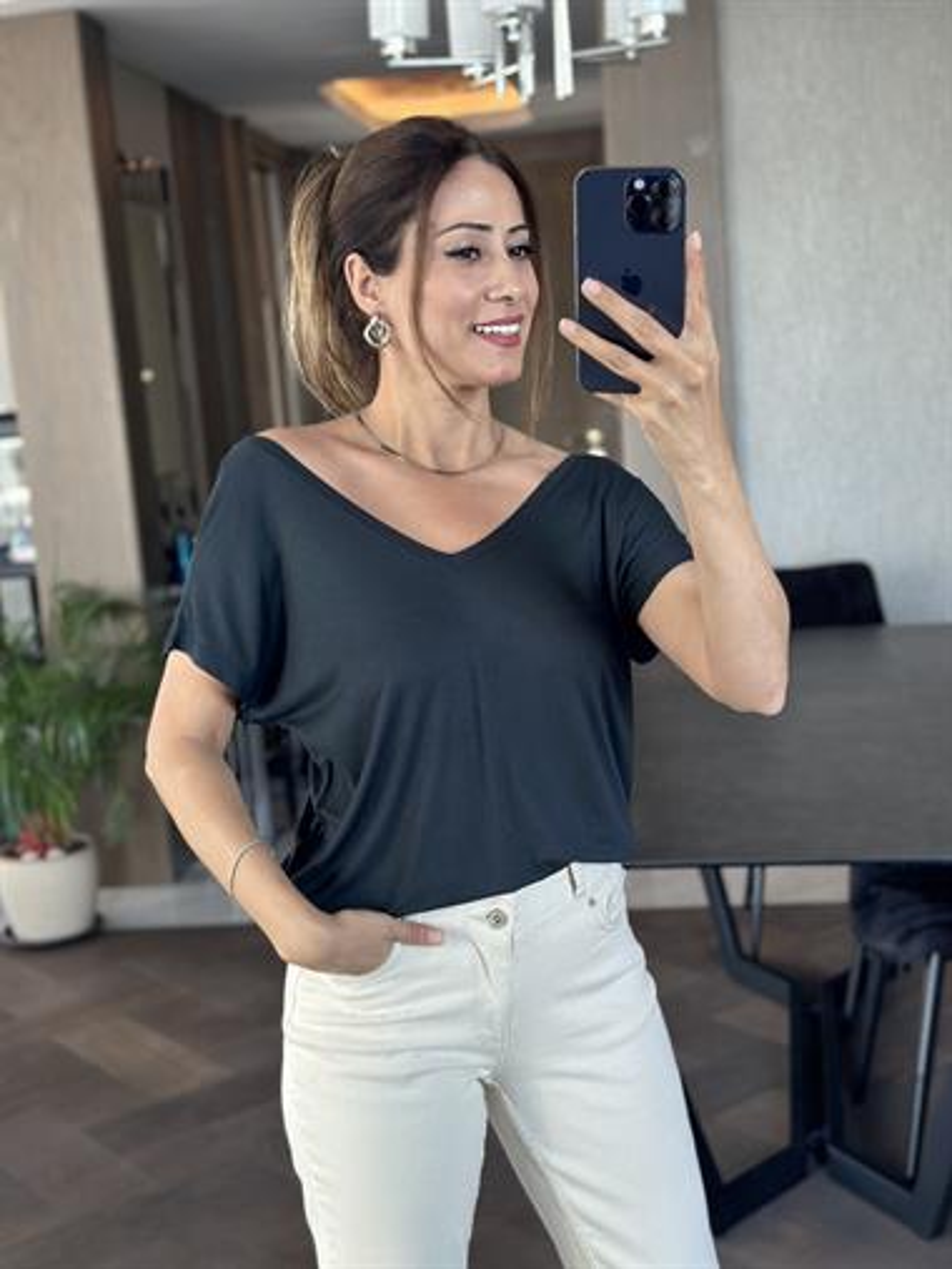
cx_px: 476
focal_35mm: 48
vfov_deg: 39.6
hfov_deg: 30.3
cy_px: 634
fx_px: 1759
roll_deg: +5.4
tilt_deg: -16.0
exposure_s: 1/60
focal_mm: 6.86
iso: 125
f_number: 1.78
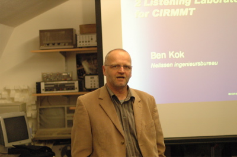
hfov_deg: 27.0
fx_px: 493
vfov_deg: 18.1
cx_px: 118
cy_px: 78
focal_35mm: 75
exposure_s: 1/500
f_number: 1.4
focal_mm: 50
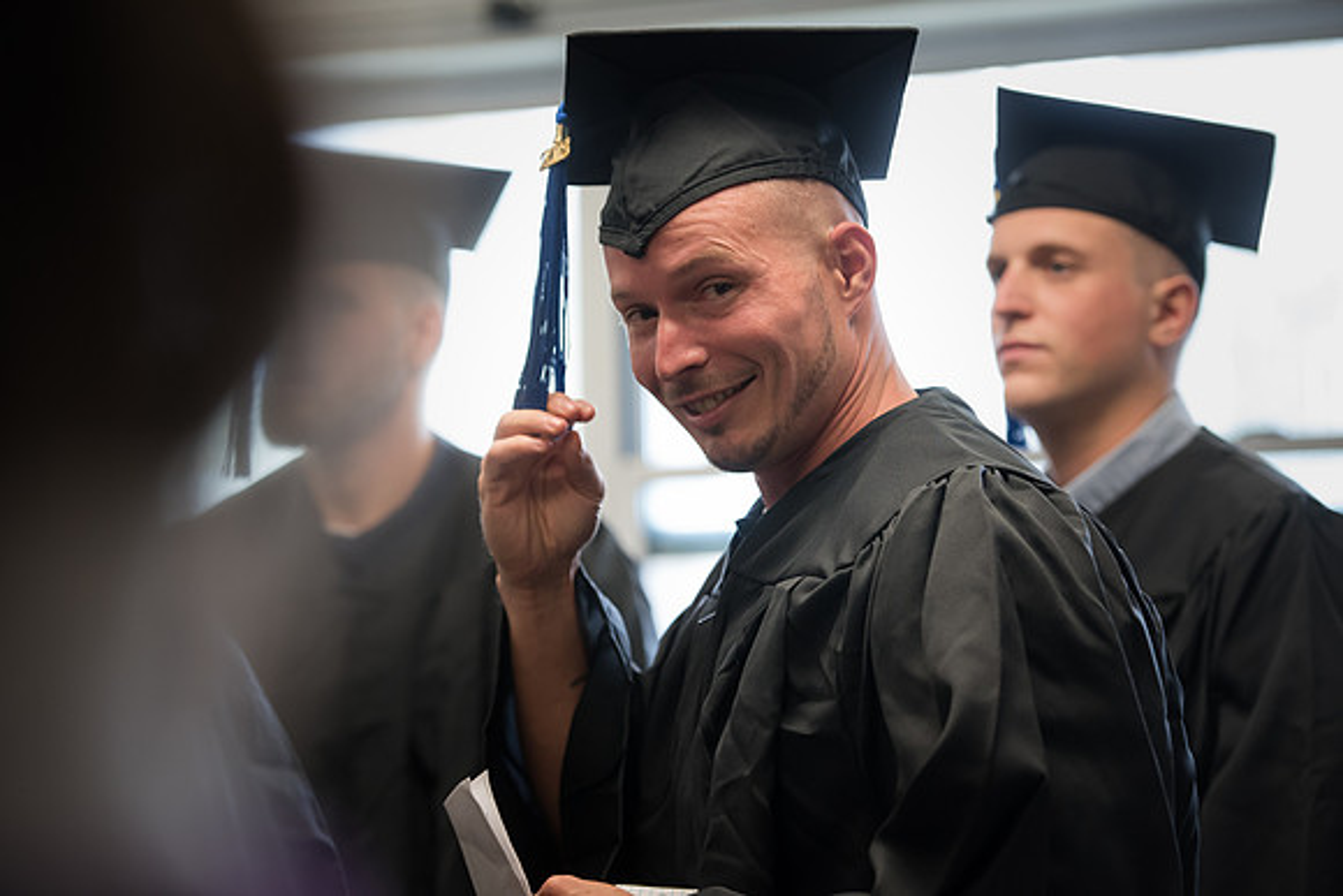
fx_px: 4328
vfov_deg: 11.8
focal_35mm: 116
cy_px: 448
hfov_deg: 17.6
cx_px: 672
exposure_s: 1/250
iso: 2000
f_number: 3.5
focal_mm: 116
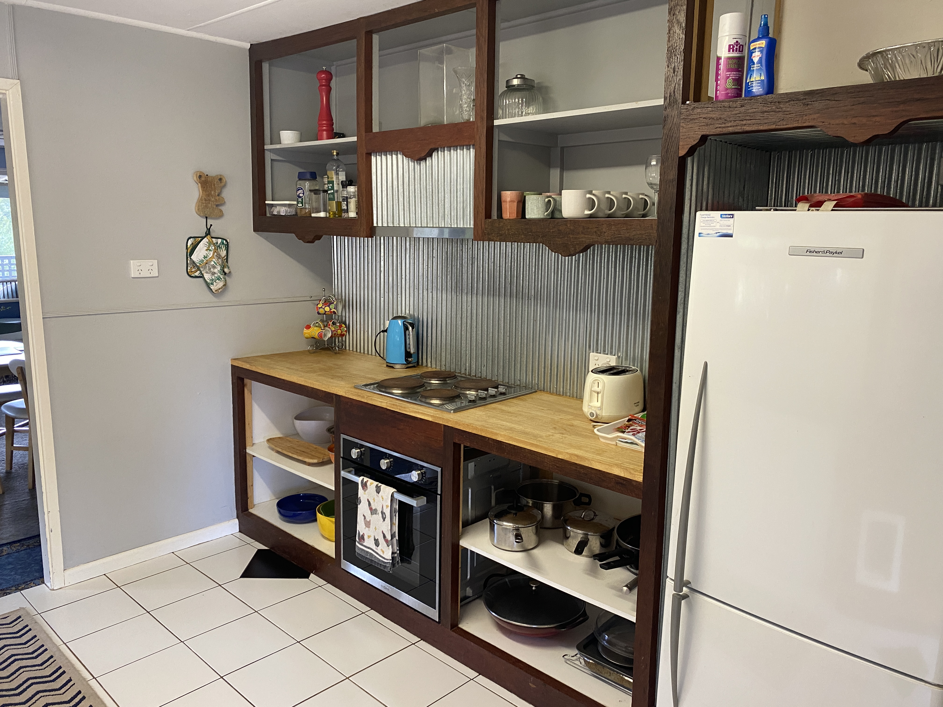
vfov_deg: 53.1
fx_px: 708
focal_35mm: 26
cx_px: 472
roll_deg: -0.3
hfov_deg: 67.3
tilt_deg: -10.1
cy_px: 354
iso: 160
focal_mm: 4.25
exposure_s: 1/50
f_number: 1.8
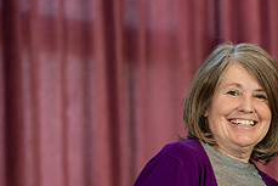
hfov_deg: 6.5
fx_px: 2442
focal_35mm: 316
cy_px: 198
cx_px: 318
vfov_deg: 4.3
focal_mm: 125
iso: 1250
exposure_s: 1/200
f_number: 3.5
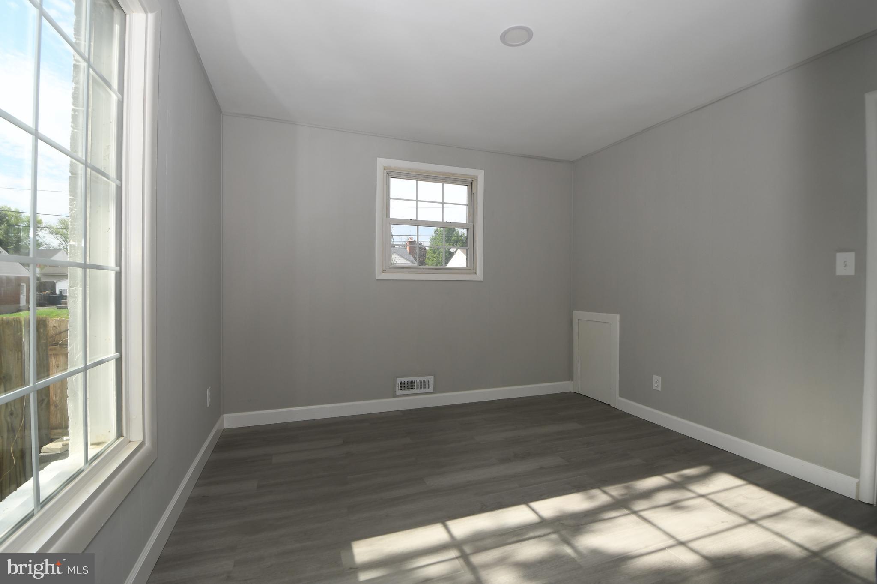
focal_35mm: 15
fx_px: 365
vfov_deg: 77.3
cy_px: 292
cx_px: 438
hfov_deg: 100.4
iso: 200
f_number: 8
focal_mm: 10
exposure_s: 1/200
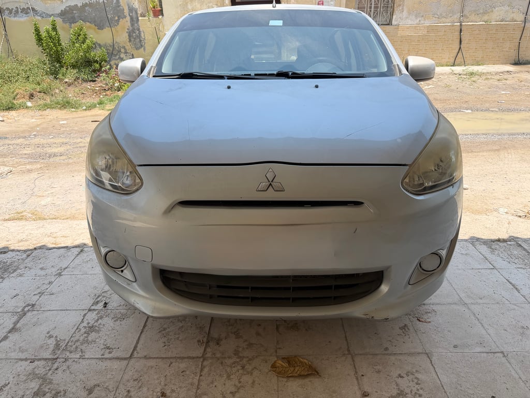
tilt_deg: -27.7
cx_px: 265
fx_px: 367
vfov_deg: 56.8
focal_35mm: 24
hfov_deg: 71.6
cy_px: 199
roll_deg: +2.4
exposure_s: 1/1230
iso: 100
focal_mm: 6.76
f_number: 1.78
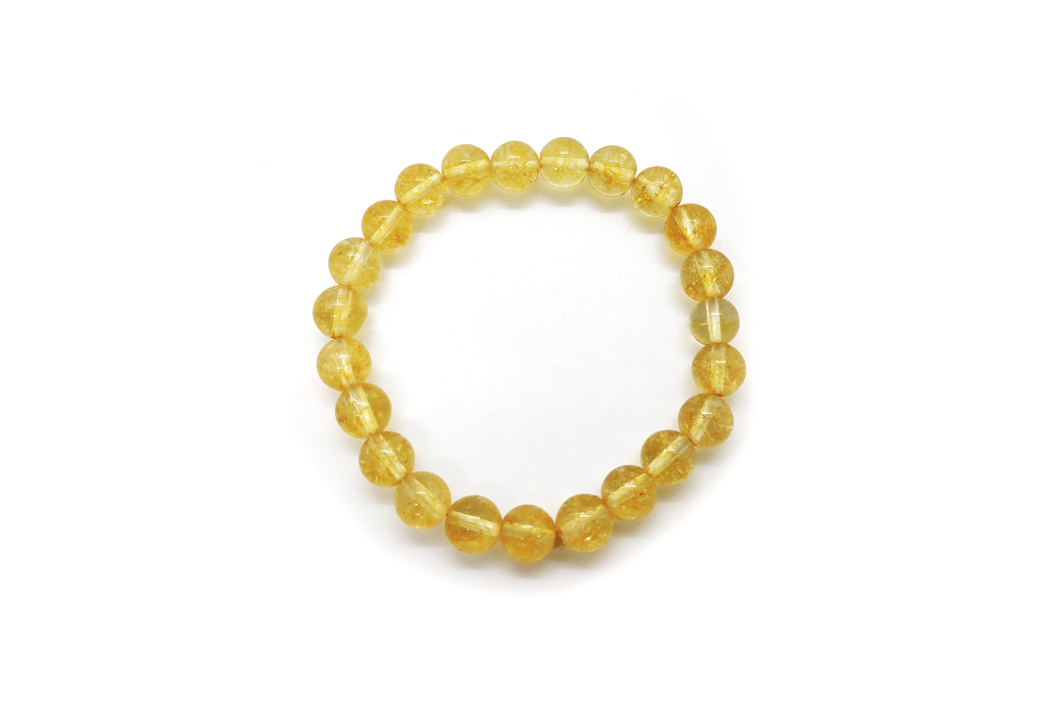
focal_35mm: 75
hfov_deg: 27.0
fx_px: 2212
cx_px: 531
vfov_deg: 18.2
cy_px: 354
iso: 160
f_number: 5.6
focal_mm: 50
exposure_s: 1/30
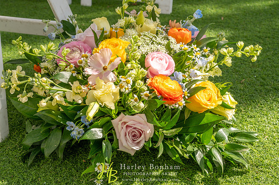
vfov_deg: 27.0
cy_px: 92
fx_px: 387
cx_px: 140
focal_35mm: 50
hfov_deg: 39.6
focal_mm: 50
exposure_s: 1/160
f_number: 11
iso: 100
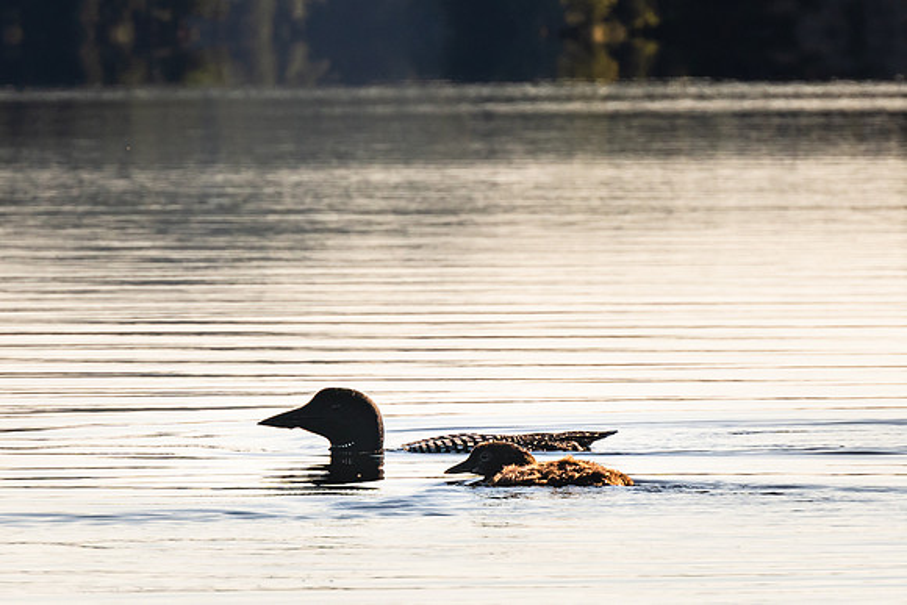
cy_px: 443
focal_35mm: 629
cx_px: 354
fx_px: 15852
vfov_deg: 2.2
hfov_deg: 3.3
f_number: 13
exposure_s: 1/250
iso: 160
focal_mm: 210
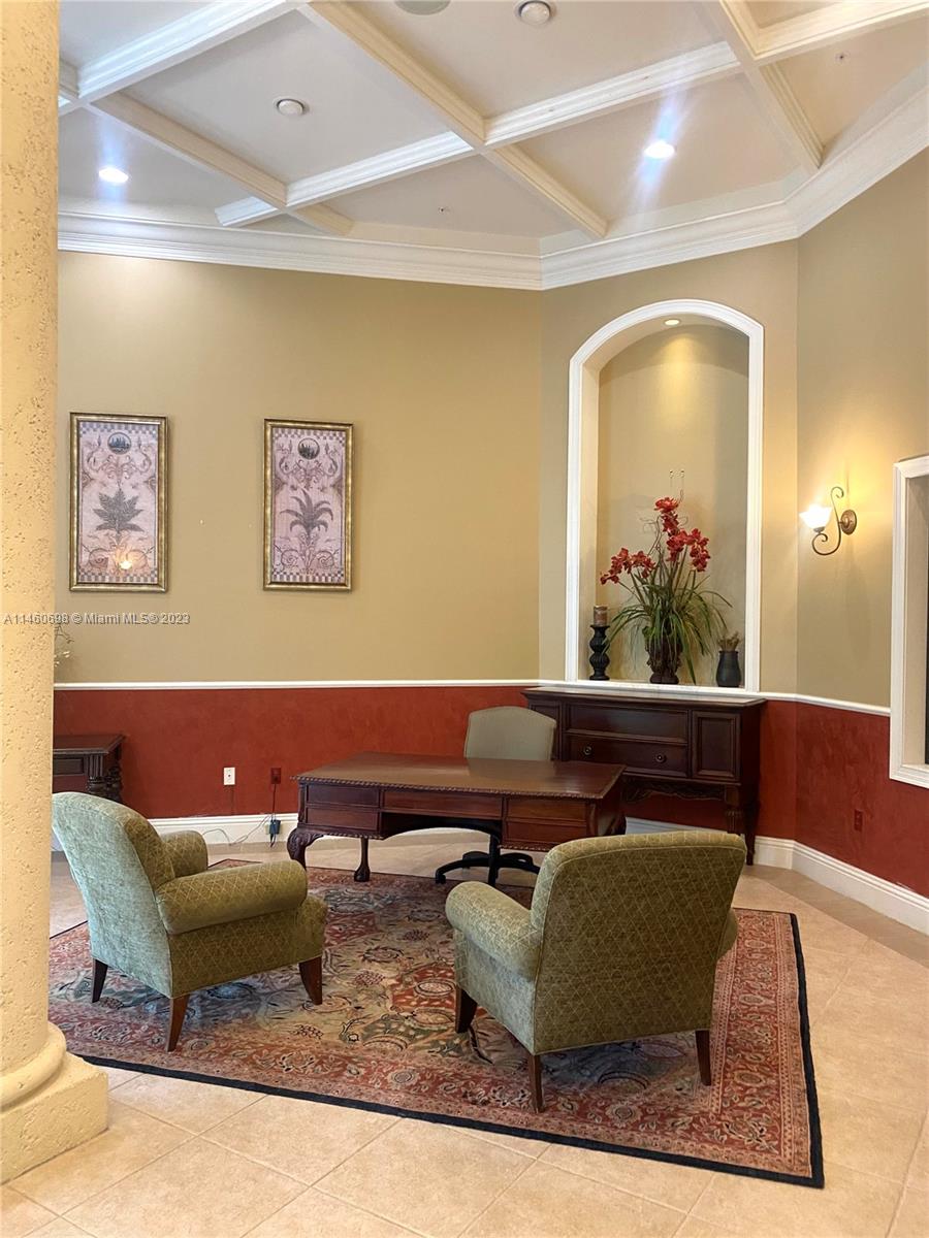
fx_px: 930
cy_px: 619
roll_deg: -1.7
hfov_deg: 53.1
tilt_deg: -0.9
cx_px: 464
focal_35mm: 26
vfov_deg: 67.3
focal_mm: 4.25
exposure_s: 1/60
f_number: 1.8
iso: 200
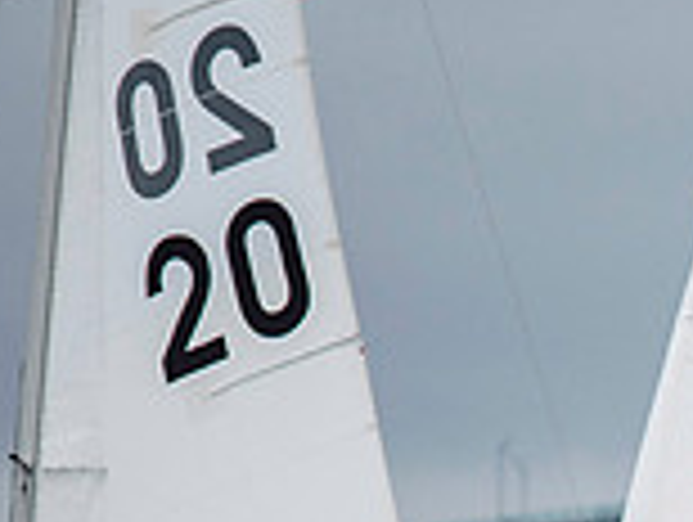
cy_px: 808
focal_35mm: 1635
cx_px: 1161
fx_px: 32783
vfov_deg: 0.9
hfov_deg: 1.2
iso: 250
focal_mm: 300
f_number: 4
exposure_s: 1/2500
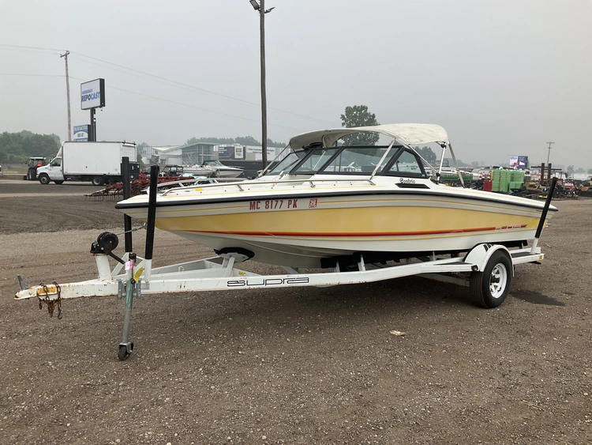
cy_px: 222
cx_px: 296
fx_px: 496
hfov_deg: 61.6
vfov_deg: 48.3
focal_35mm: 29
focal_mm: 3
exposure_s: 1/1377
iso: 25
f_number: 1.8
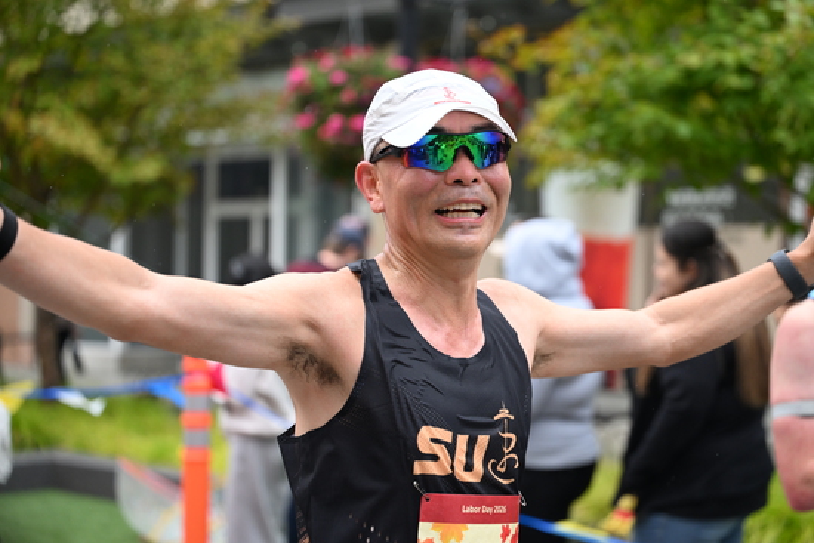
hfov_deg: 28.8
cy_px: 272
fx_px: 1583
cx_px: 407
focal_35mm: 70
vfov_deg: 19.5
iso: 1250
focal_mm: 70
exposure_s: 1/2000
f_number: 2.8
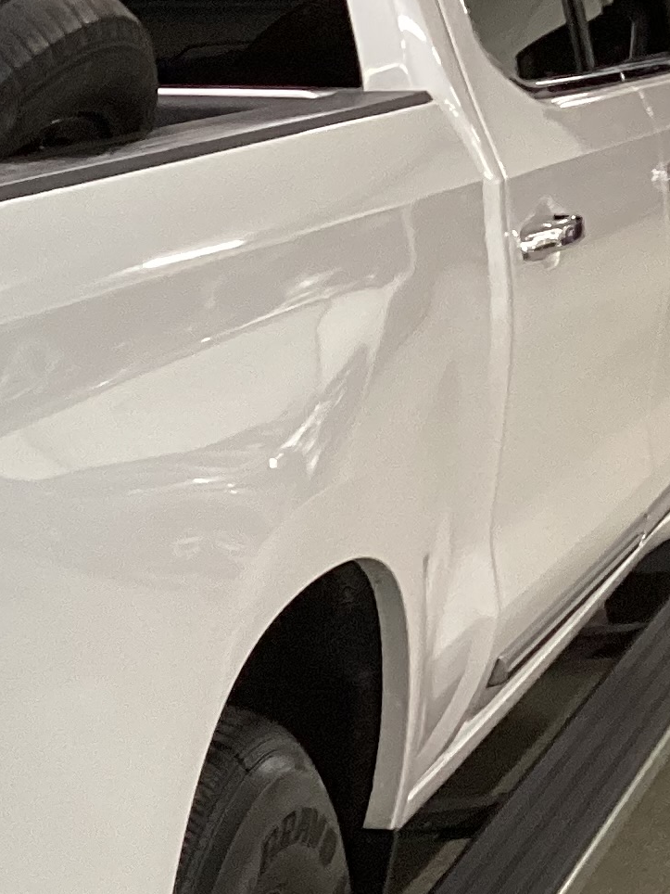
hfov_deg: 12.8
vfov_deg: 18.7
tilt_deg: -15.0
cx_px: -550
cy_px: 549
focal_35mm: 105
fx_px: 2710
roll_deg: +0.4
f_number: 2.4
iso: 200
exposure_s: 1/50
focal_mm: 3.3
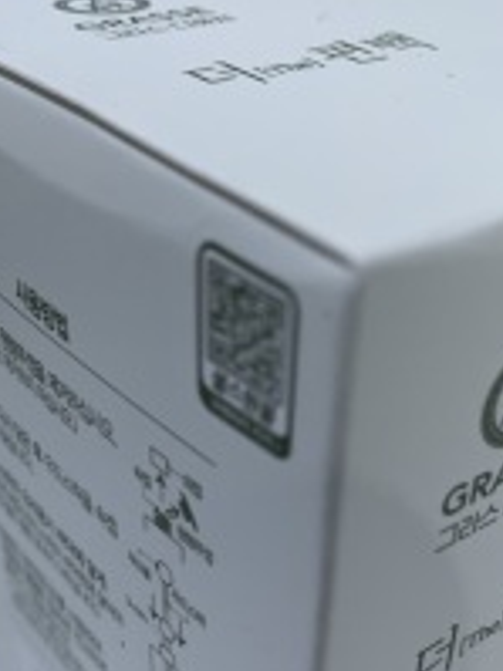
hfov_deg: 30.8
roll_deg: -2.6
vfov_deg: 40.1
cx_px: 304
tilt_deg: -38.1
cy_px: 435
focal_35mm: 47
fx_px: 912
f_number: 1.8
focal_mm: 4.25
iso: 200
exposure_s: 1/60
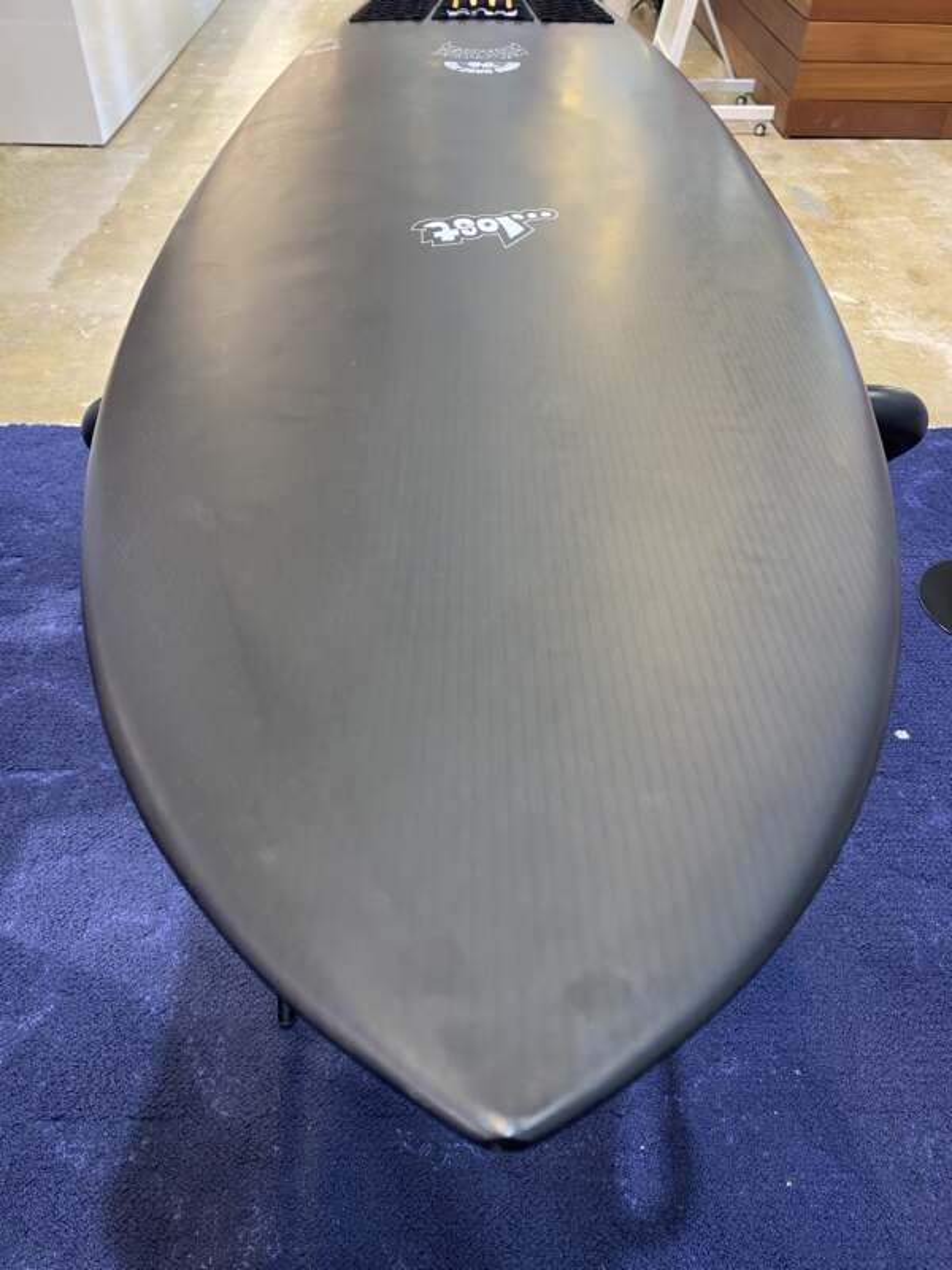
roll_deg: -0.7
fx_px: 953
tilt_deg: -42.6
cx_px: 476
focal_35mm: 26
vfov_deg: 67.3
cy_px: 635
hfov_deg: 53.1
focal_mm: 4.25
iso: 160
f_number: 1.8
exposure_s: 1/60
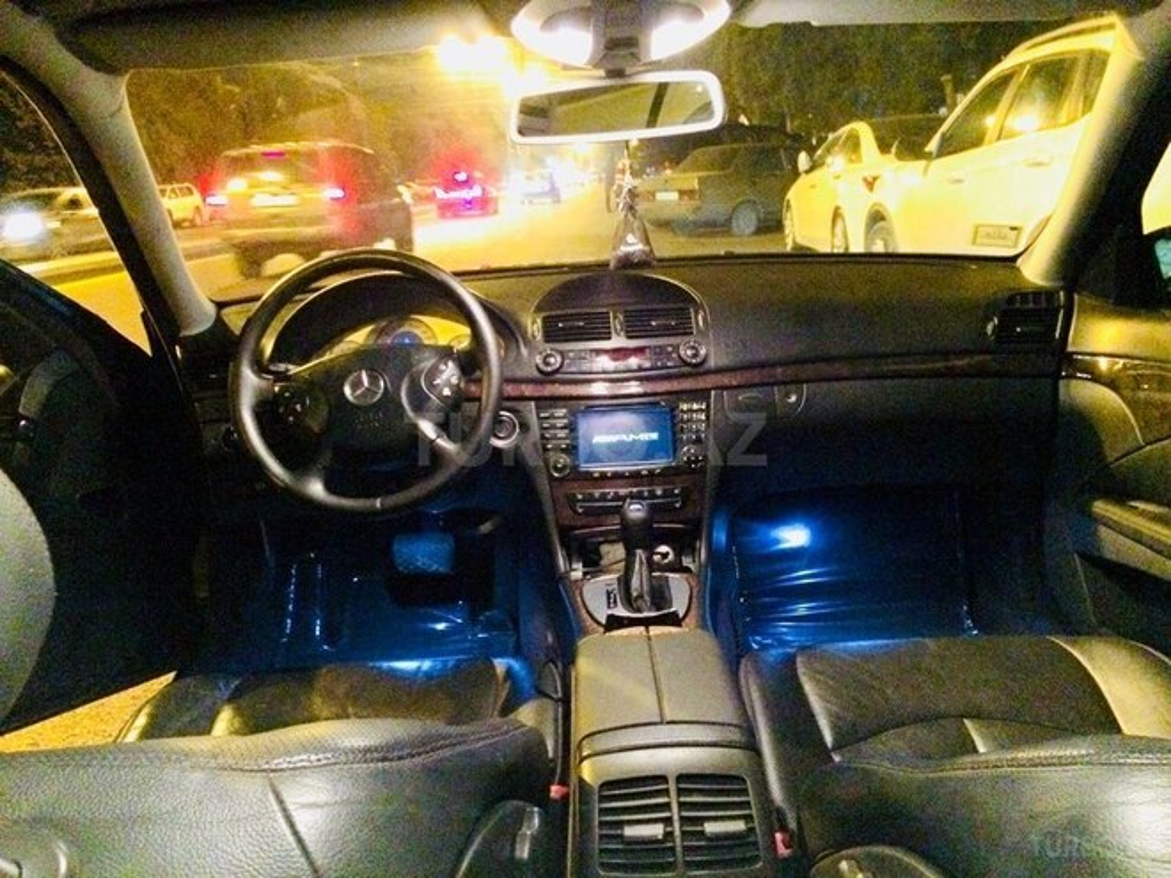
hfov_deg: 61.7
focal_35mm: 29
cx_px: 586
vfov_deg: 48.2
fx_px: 981
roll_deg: +4.3
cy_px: 439
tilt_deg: -15.0
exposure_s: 1/17
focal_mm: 4.15
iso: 640
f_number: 2.2
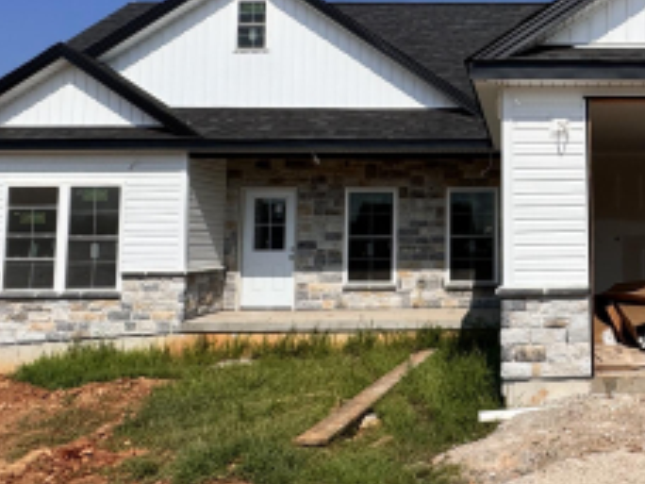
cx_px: 545
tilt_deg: +7.5
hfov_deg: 43.0
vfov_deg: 34.8
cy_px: 164
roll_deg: +0.4
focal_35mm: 41
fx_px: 764
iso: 40
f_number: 2.2
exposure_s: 1/4132
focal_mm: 2.22
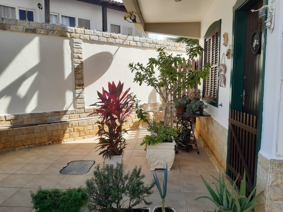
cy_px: 106
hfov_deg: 67.3
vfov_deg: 53.1
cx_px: 142
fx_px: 213
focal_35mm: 26
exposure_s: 1/370
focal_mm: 3.92
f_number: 1.7
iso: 40
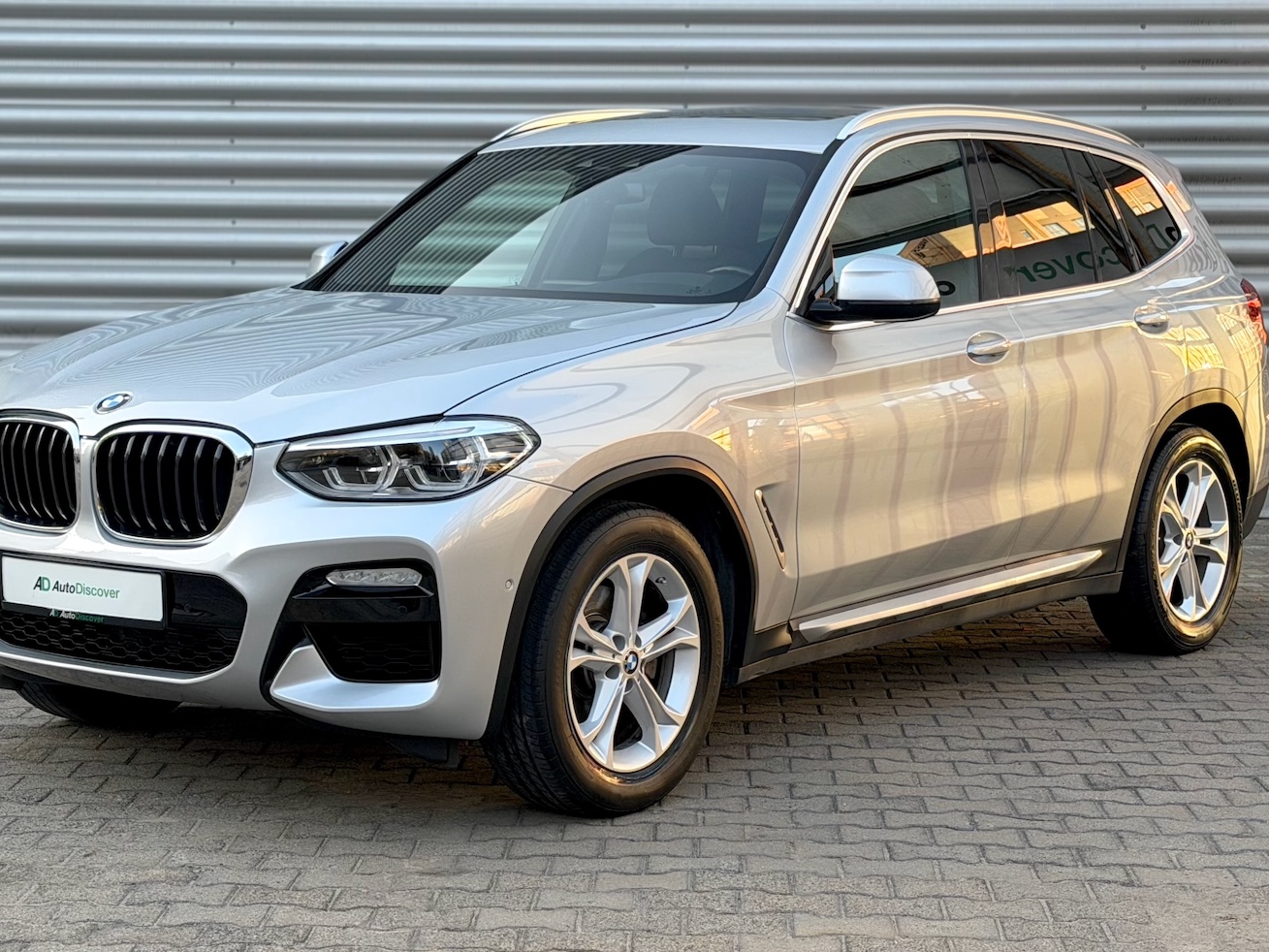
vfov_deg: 26.6
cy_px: 433
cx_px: 583
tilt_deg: -2.8
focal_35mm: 55
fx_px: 2016
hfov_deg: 34.9
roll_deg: +0.3
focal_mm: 6.76
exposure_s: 1/342
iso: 64
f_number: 1.78
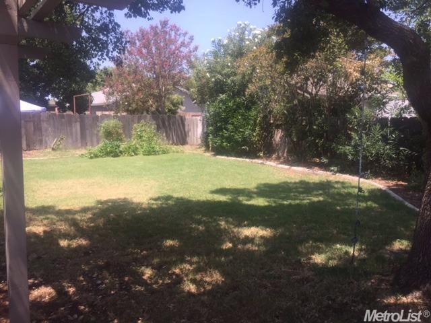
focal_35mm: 29
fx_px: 361
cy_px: 162
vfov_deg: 48.2
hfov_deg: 61.7
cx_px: 216
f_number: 2.2
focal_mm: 4.15
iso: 40
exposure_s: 1/898
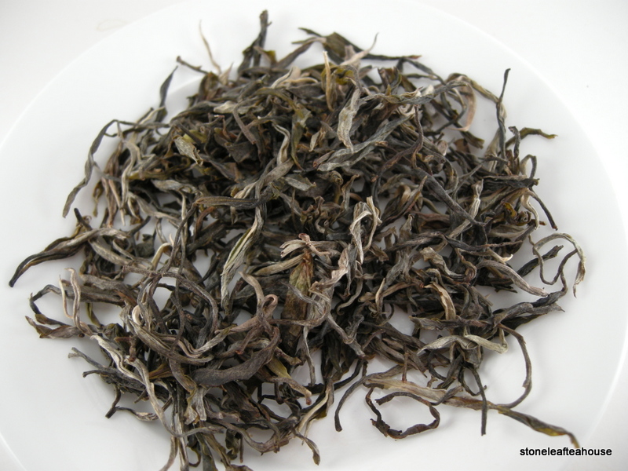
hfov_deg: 52.6
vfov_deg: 40.7
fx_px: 635
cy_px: 236
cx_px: 314
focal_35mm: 35
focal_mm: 7.5
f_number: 2.7
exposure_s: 1/59.8
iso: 92
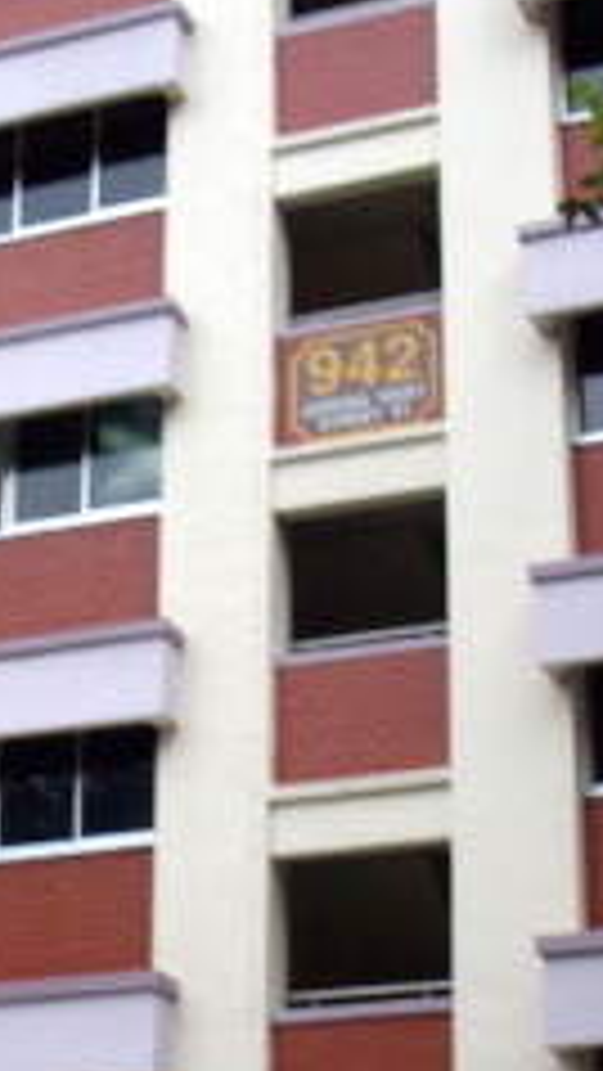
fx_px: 2642
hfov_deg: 12.9
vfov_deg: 22.8
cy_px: 747
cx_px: 58
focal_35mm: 93
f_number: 2.8
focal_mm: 6.2
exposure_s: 1/60
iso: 160
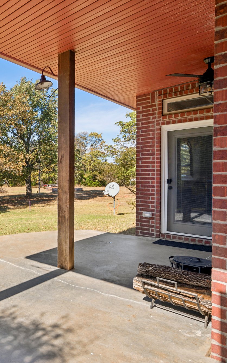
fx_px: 247
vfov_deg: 72.5
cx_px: -48
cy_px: 180
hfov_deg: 37.0
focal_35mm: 25
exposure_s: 1/400
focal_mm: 16
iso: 200
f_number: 7.1
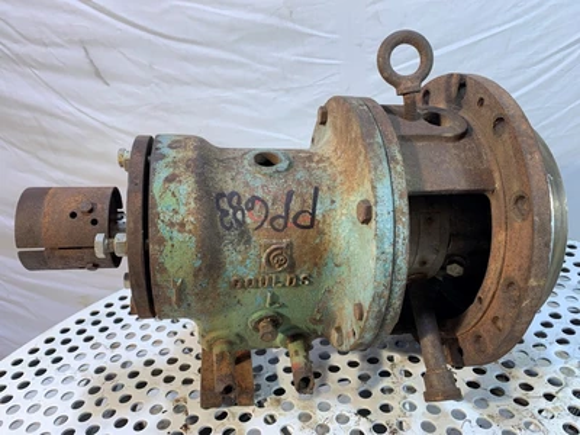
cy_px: 218
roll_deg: +7.9
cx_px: 290
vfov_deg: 53.1
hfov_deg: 67.3
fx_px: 436
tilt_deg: -26.0
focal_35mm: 26
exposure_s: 1/60
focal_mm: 4.25
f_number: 1.8
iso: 64
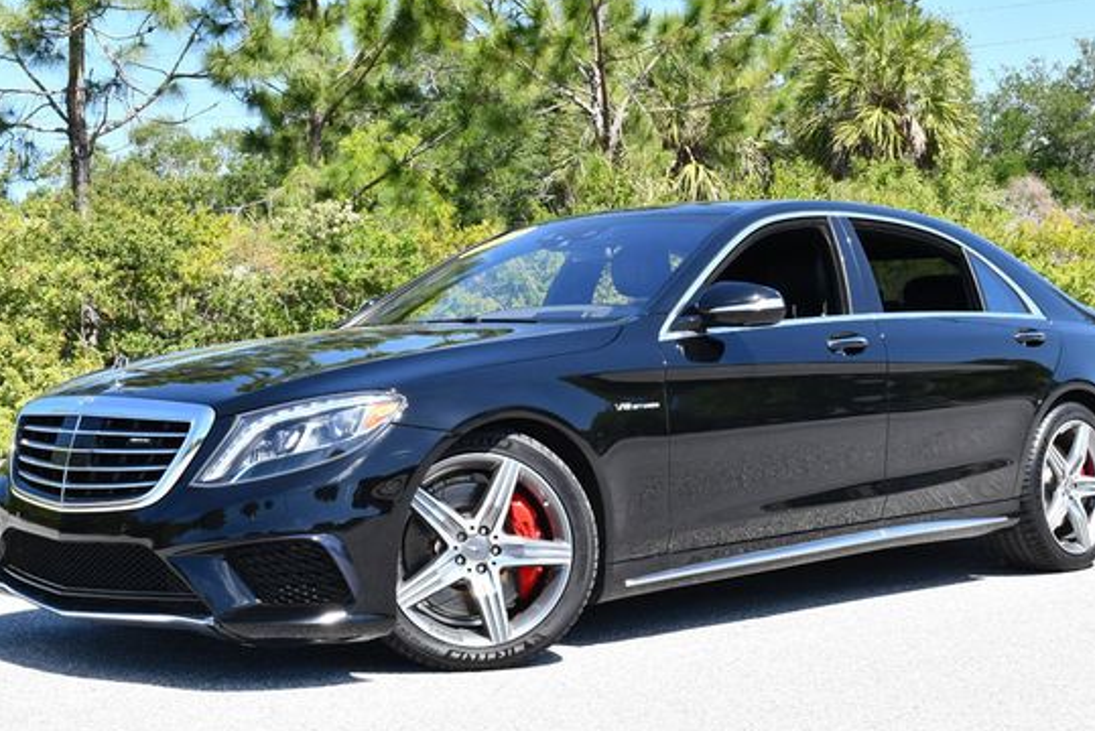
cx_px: 581
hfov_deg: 35.0
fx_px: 1735
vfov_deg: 23.8
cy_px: 311
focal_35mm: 57
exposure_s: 1/250
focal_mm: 24
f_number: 7.1
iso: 200
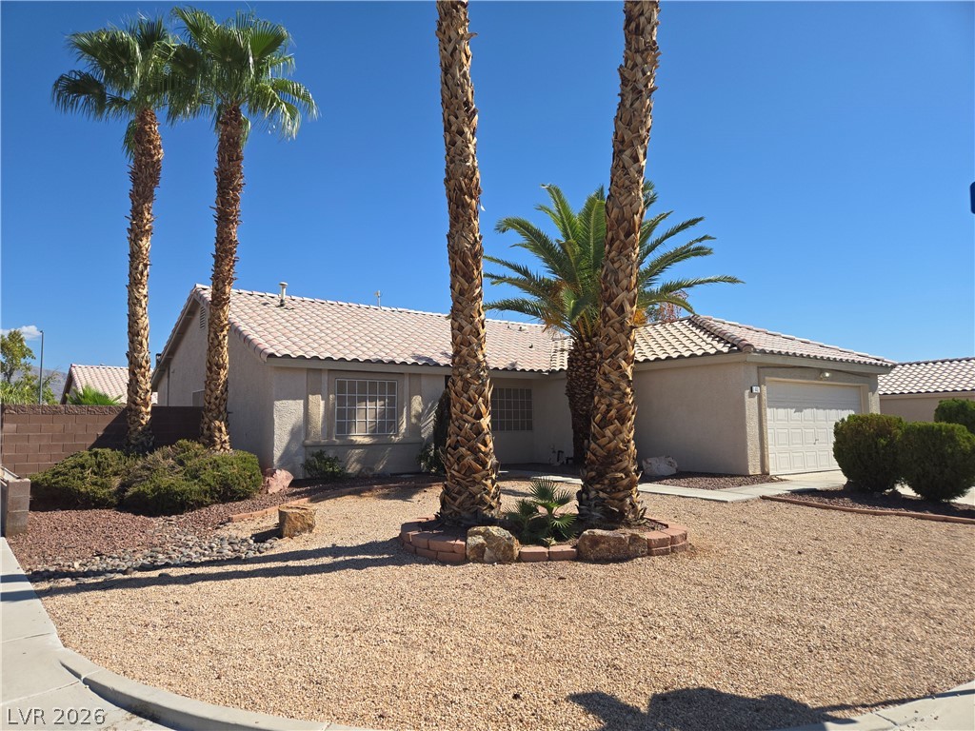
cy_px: 366
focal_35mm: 23
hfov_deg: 73.9
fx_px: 648
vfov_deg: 58.9
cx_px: 488
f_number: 1.8
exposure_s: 1/2321
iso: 25
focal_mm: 5.4
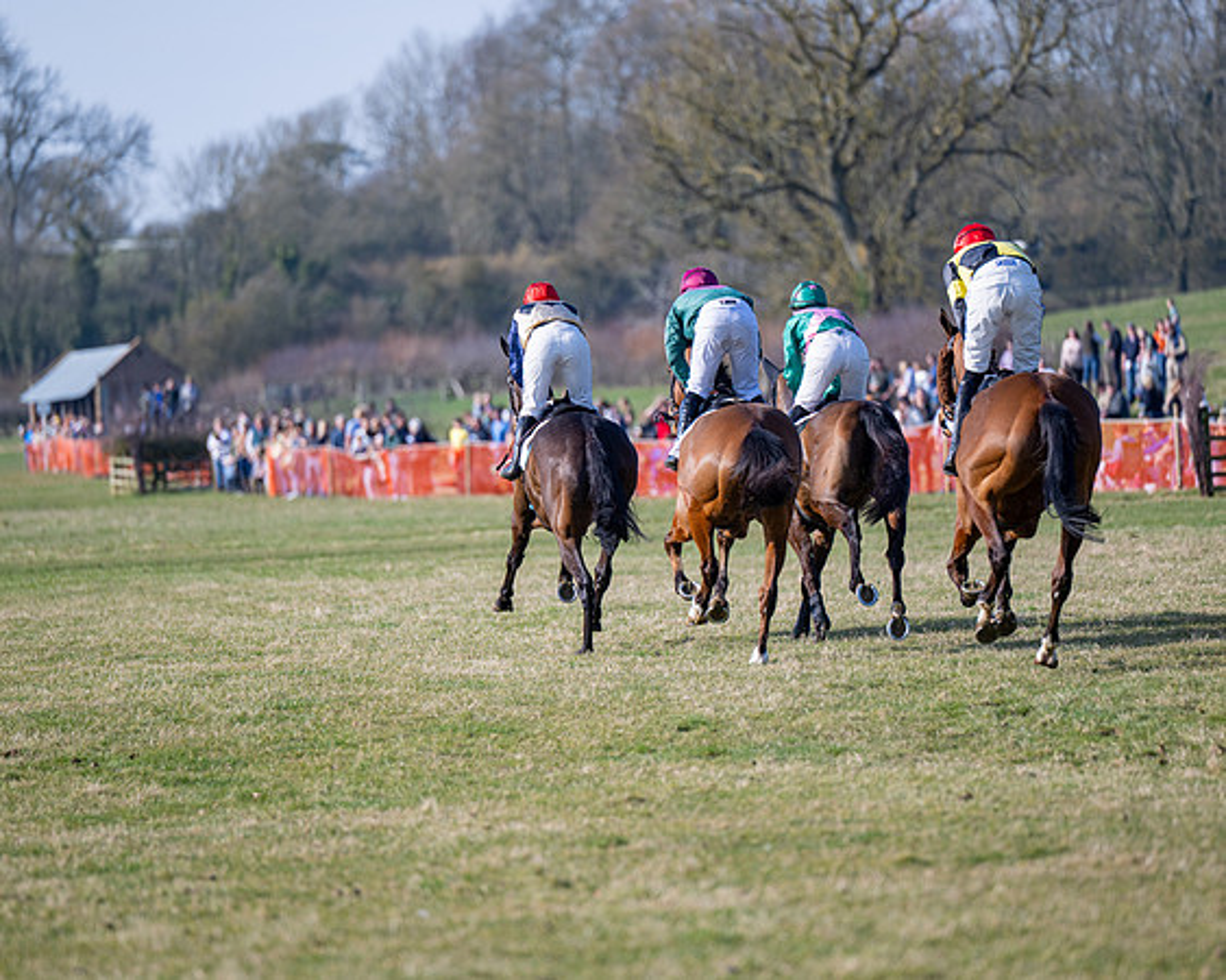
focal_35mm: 244
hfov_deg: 7.9
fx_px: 8858
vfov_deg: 6.3
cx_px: 707
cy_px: 491
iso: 100
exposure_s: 1/1600
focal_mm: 195
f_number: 2.8
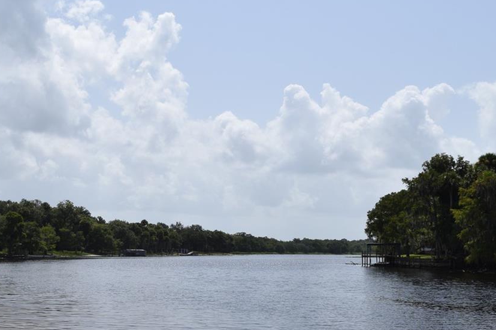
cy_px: 265
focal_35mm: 58
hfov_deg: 34.0
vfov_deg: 23.0
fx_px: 799
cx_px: 146
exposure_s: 1/500
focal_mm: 20
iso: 200
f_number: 11
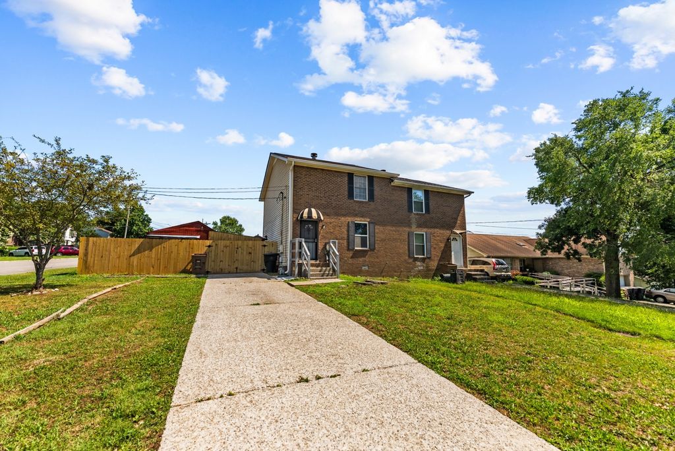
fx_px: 263
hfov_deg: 104.2
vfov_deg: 81.3
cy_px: 226
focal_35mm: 14
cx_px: 338
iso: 640
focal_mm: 14
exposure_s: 1/2000
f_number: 3.5
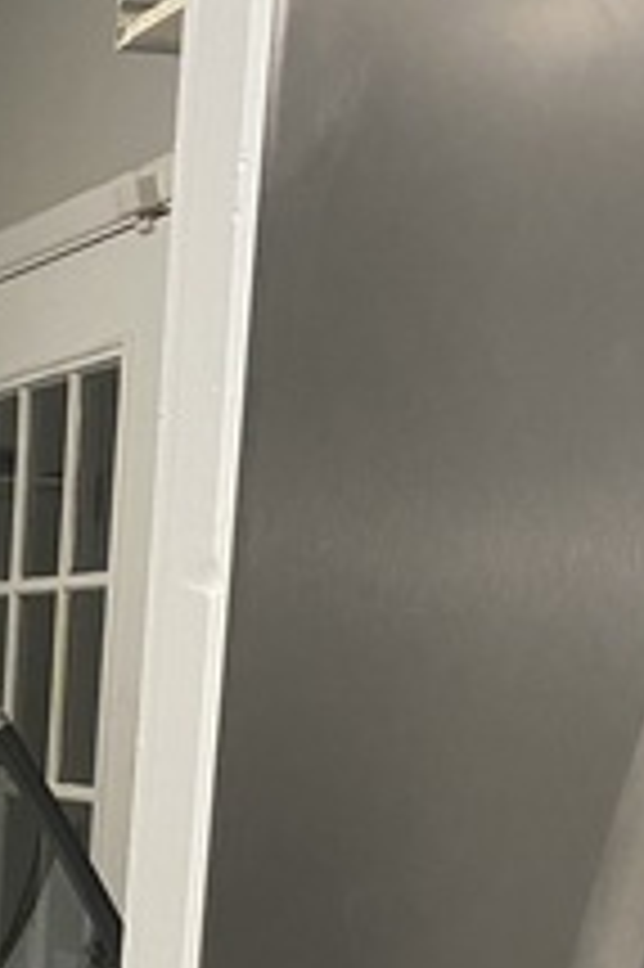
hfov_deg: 15.0
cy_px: 1209
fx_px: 2257
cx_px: -342
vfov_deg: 22.1
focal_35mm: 84
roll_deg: -0.9
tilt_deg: -10.9
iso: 320
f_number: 1.8
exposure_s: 1/60
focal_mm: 4.25
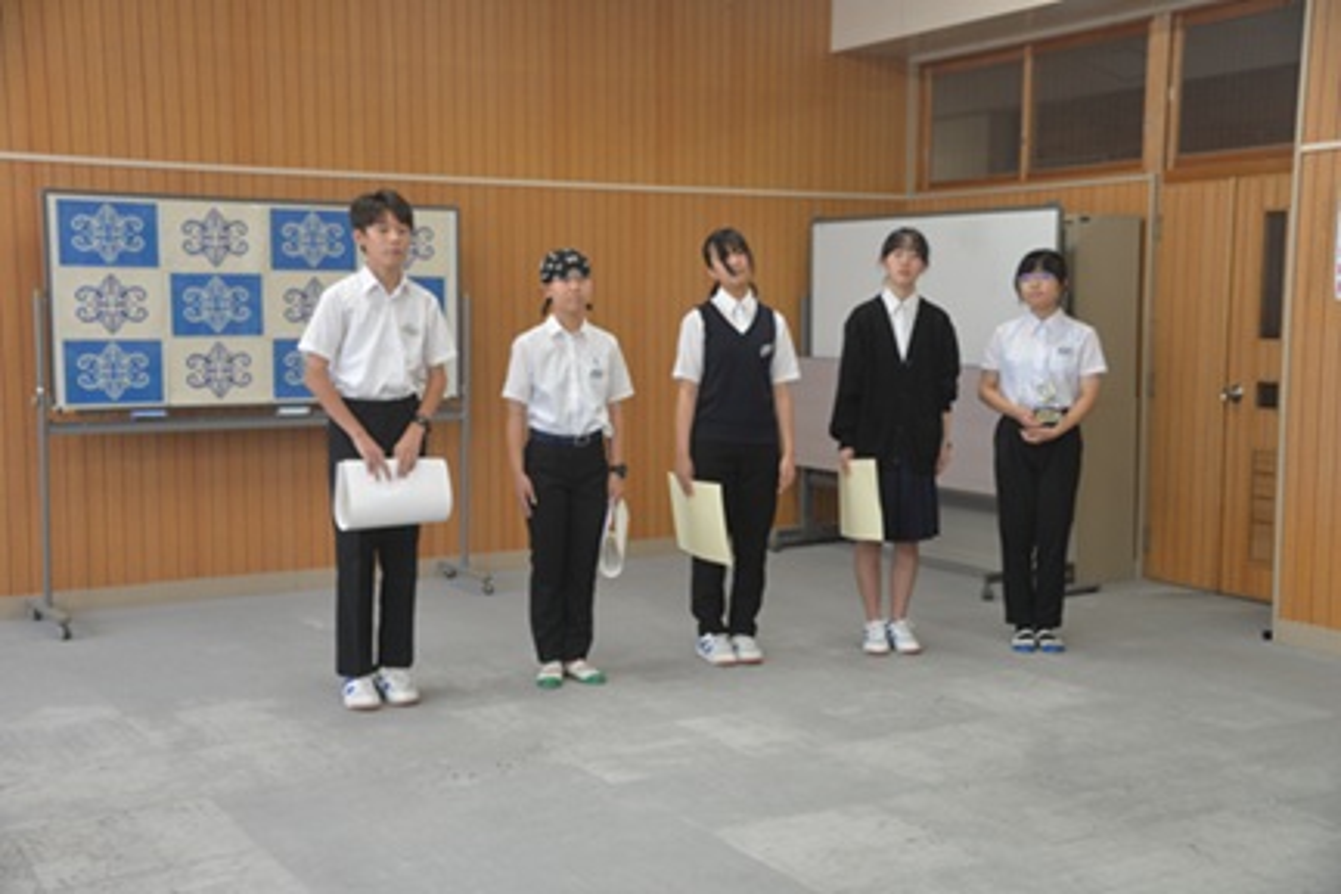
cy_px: 447
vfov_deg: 30.5
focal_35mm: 44
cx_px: 670
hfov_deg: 44.5
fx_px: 1639
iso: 800
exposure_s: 1/80
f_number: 4.5
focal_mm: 44
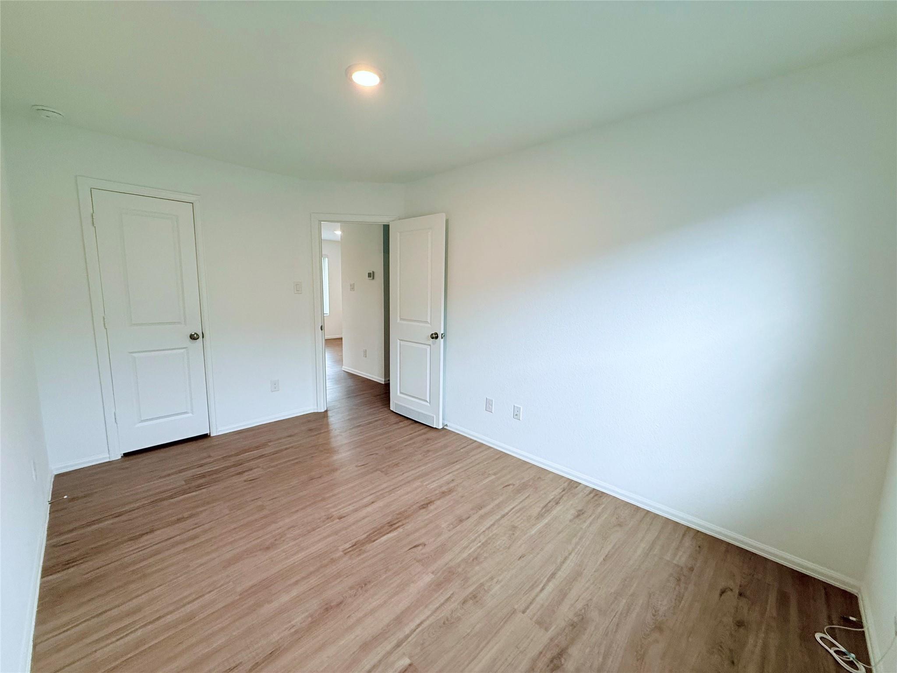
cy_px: 336
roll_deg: -1.2
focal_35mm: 14
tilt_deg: -8.1
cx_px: 448
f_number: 2.2
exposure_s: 1/120
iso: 160
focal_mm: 2.22
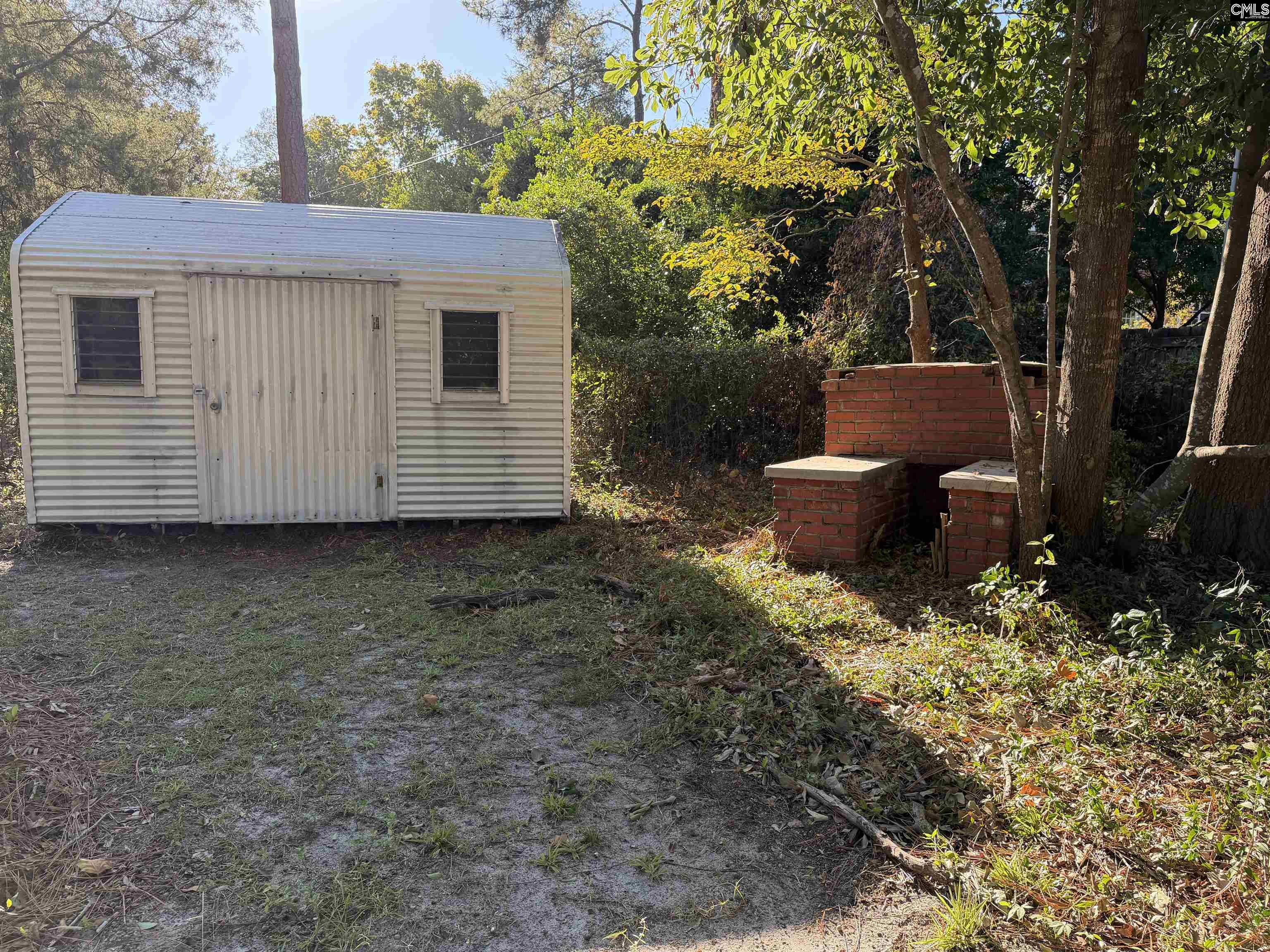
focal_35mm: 24
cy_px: 476
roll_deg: -0.5
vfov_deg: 56.8
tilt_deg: -7.6
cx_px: 635
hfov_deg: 71.6
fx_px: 881
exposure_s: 1/660
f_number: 1.78
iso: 100
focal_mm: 6.76
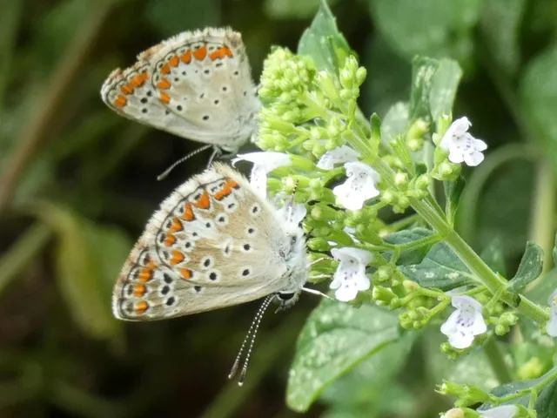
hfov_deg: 11.4
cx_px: 278
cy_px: 209
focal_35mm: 173
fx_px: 2784
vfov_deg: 8.6
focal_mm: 30.9
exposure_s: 1/80
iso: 250
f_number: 5.5
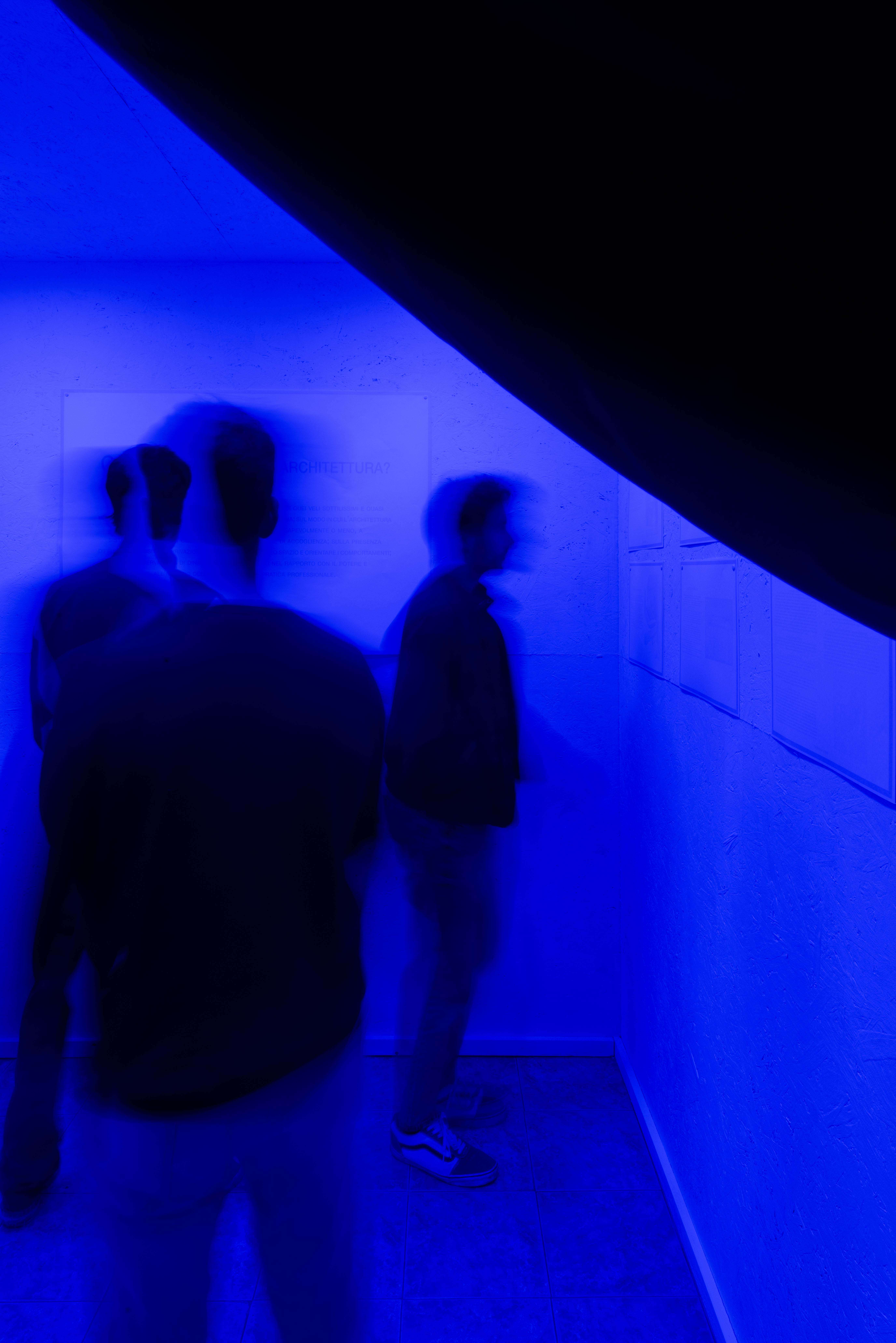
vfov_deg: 78.6
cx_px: 448
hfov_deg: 57.2
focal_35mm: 22
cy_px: 672
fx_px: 821
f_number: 22
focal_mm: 22
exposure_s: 1/1.67
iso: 100
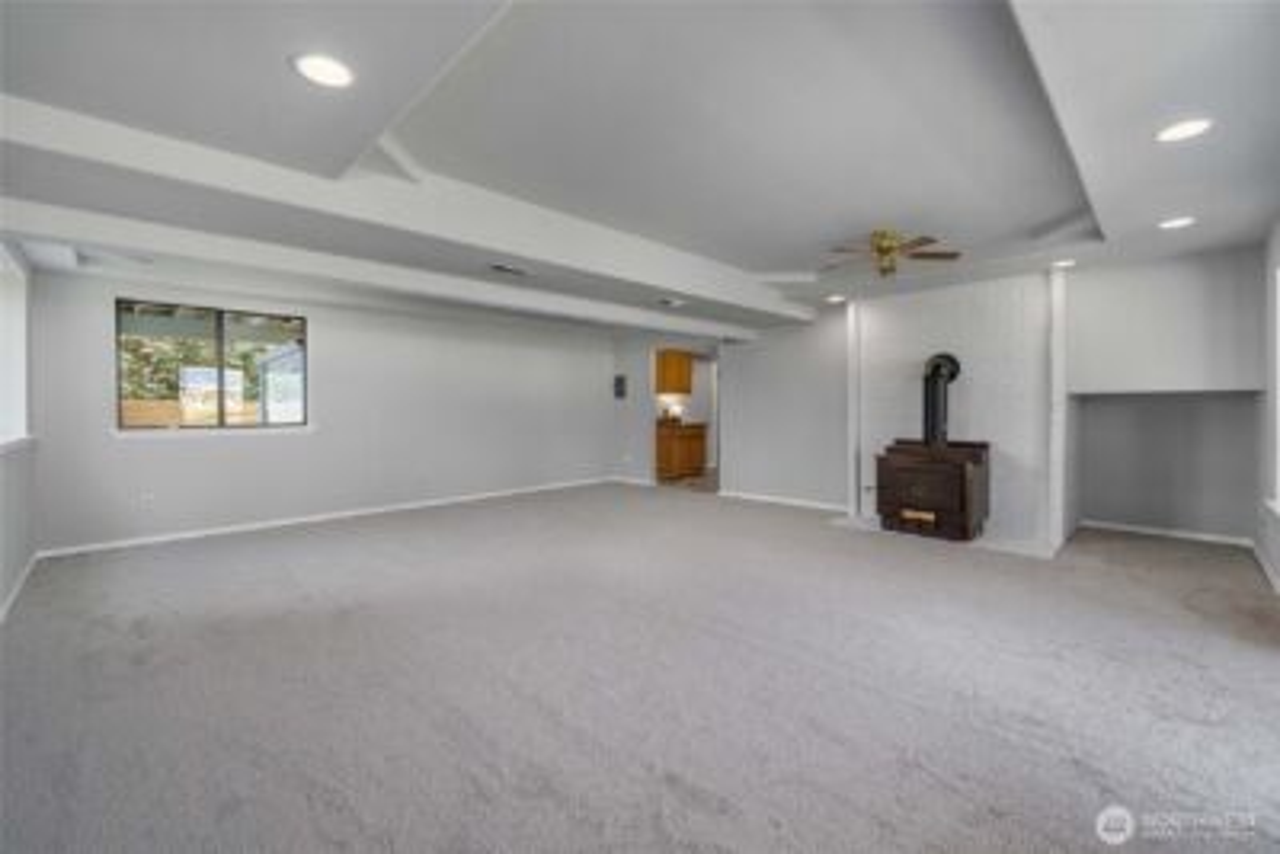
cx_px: 640
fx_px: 498
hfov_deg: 104.2
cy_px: 427
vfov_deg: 81.3
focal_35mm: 14
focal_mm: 14
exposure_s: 1/10
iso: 1000
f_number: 7.1
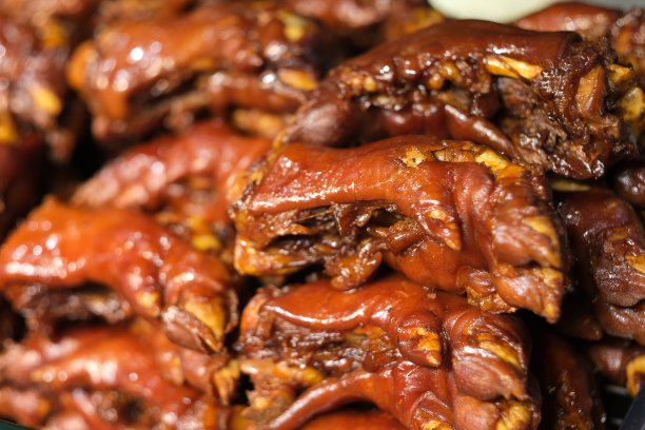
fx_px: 1505
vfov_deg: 16.3
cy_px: 215
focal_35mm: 84
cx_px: 322
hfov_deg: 24.2
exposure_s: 1/170
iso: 160
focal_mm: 56
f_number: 2
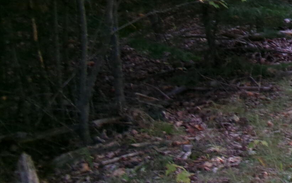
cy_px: -1
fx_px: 868
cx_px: 513
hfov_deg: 16.3
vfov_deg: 11.9
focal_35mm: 109
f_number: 3.9
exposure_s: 1/34
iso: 113
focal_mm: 5.1
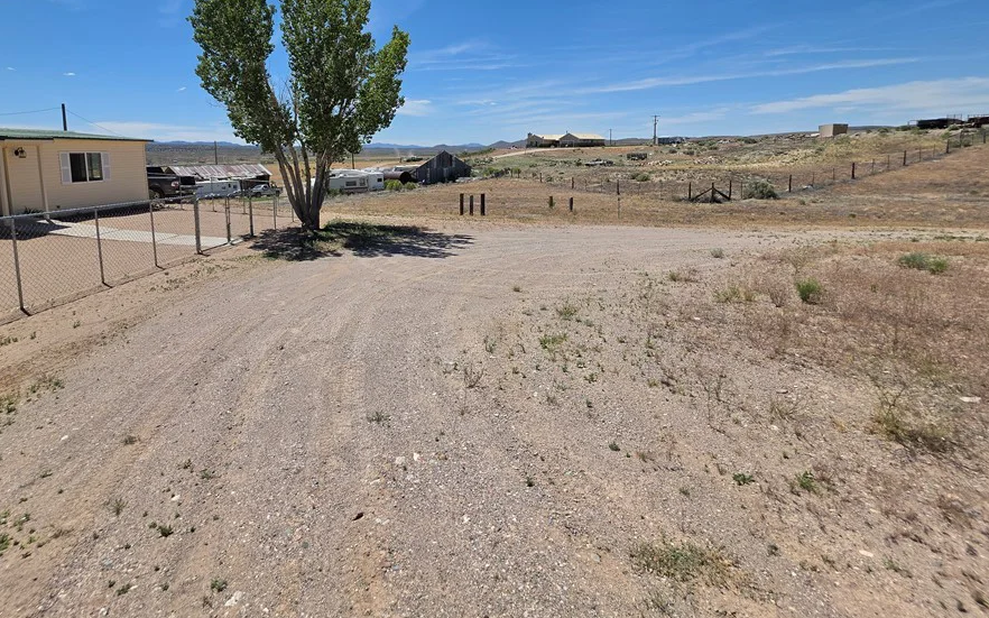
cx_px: 429
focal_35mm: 16
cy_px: 206
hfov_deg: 97.3
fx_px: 431
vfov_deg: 69.2
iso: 32
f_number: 1.9
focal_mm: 2.2
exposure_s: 1/2805
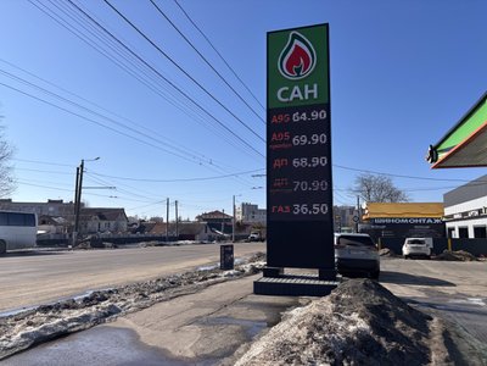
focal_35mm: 26
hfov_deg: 67.3
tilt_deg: +7.2
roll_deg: -0.6
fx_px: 366
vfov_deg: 53.1
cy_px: 183
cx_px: 244
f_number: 1.6
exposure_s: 1/3788
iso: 50
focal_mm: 5.96
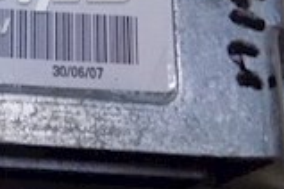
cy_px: -27
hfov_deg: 19.9
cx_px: -61
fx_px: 757
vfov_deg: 13.9
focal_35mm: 96
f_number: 3.1
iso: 400
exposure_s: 1/25
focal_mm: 4
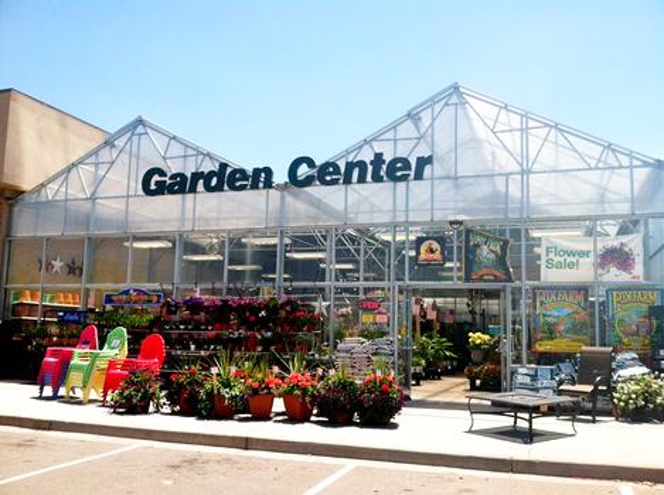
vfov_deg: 40.6
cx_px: 332
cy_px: 248
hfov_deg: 52.7
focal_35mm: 35
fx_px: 670
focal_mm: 3.85
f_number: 2.8
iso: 80
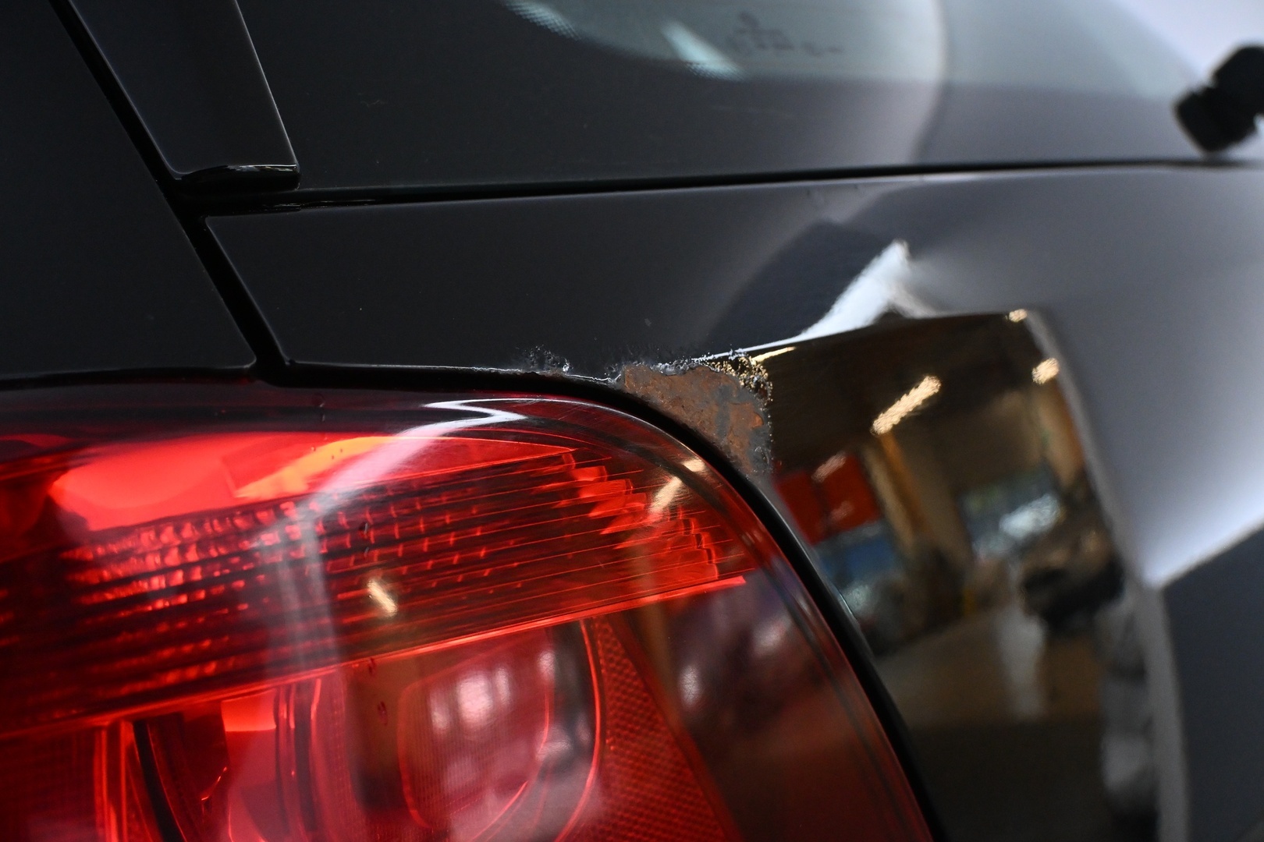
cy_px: 421
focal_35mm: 38
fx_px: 1317
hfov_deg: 51.3
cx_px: 632
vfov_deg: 35.5
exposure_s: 1/125
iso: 3200
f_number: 4.2
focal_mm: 25
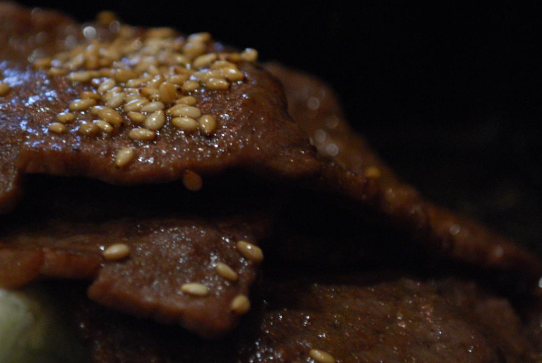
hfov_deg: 13.1
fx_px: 2366
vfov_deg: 8.8
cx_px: 183
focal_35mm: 157
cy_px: 108
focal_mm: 55
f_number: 5.6
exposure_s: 1/8
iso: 800
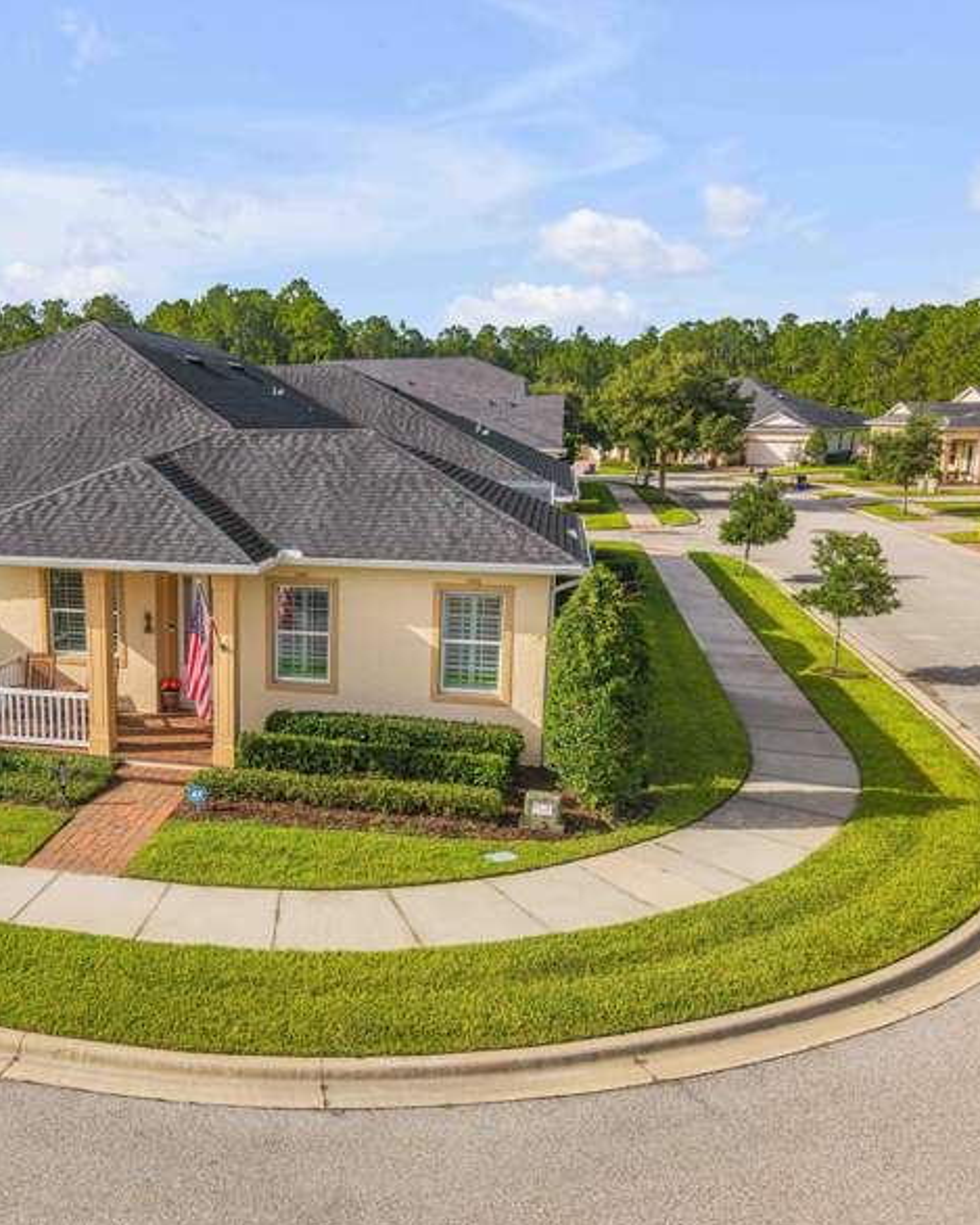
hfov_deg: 44.1
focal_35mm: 32
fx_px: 1160
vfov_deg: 55.7
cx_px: 228
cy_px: 625
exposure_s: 1/350
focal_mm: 8.67
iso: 110
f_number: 1.8
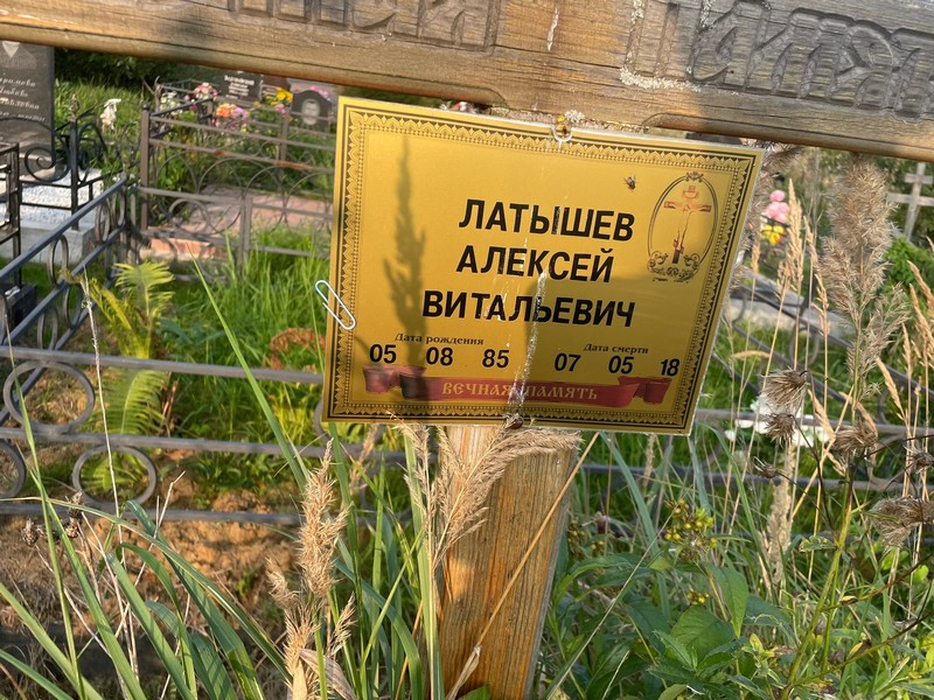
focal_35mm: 26
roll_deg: -11.0
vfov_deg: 53.1
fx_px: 702
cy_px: 350
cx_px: 467
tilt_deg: -15.8
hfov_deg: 67.3
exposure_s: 1/824
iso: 32
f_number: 1.6
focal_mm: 4.2
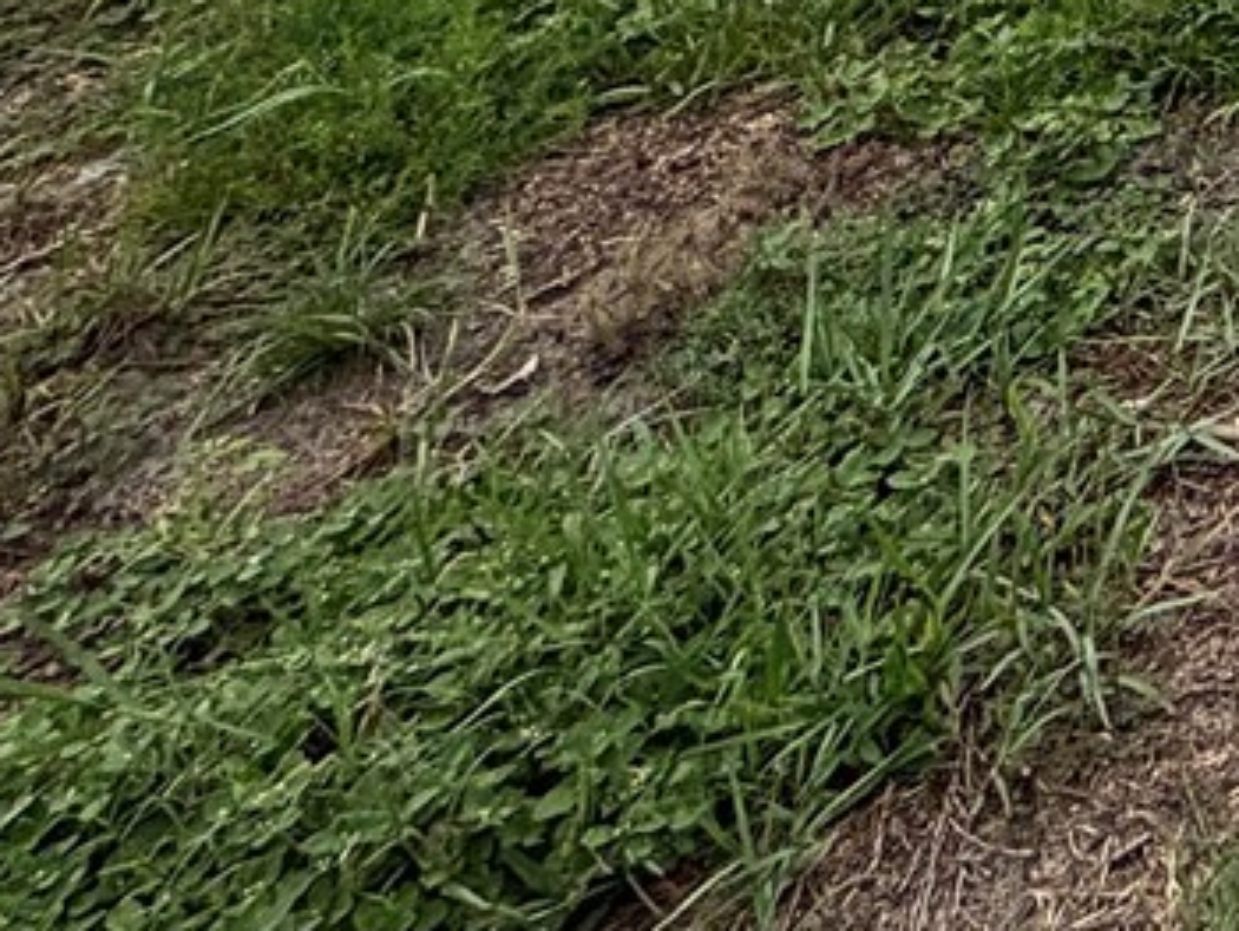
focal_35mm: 64
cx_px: 2329
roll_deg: +0.4
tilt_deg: +0.5
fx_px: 2292
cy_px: -1158
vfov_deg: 15.5
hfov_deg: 20.0
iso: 32
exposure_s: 1/770
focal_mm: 2.22
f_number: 2.2
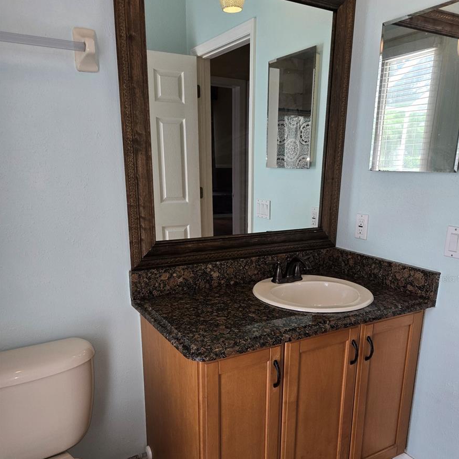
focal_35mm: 28
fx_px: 420
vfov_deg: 56.8
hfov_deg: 57.3
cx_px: 236
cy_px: 278
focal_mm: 5.4
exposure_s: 1/60
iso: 50
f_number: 1.8
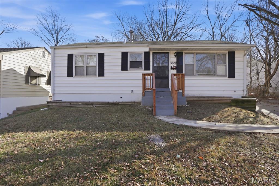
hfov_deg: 90.0
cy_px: 93
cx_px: 140
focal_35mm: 18
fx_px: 139
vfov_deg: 67.3
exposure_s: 1/500
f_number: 7.1
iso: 320
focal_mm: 18
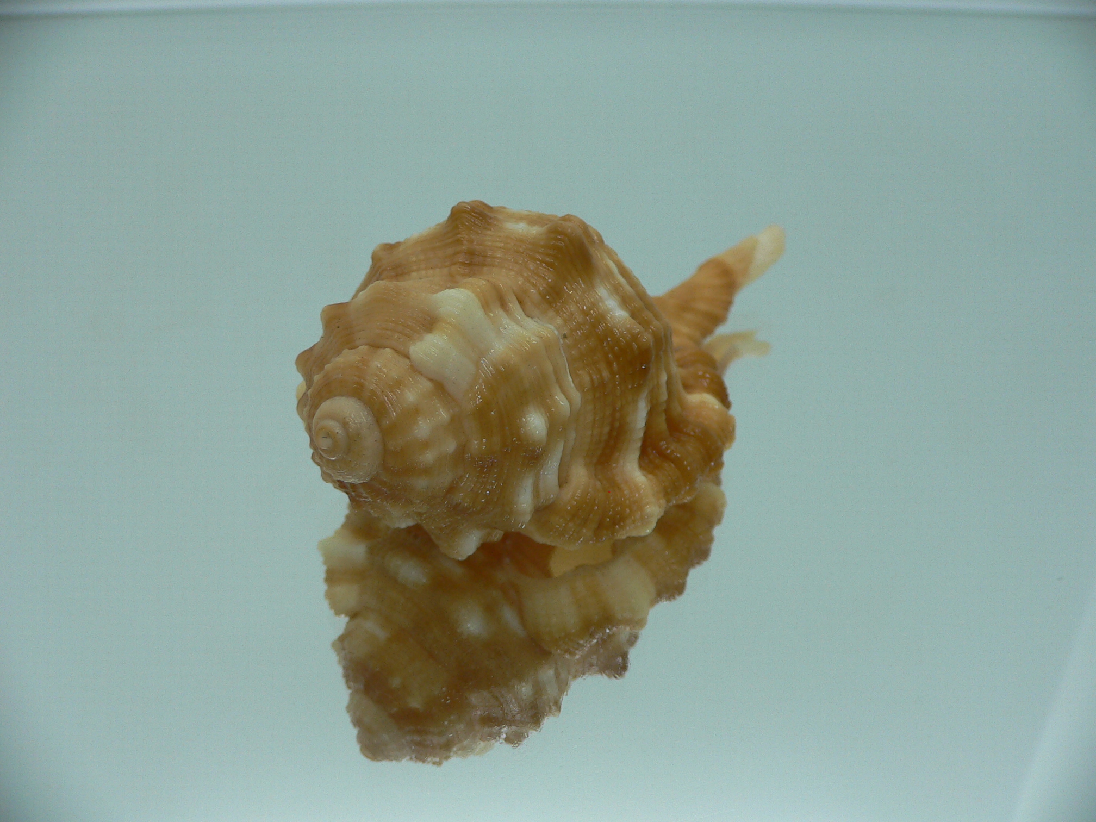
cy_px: 411
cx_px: 548
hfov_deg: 52.6
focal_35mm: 35
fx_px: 1108
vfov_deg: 40.7
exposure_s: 1/60
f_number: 2.8
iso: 80
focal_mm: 4.6
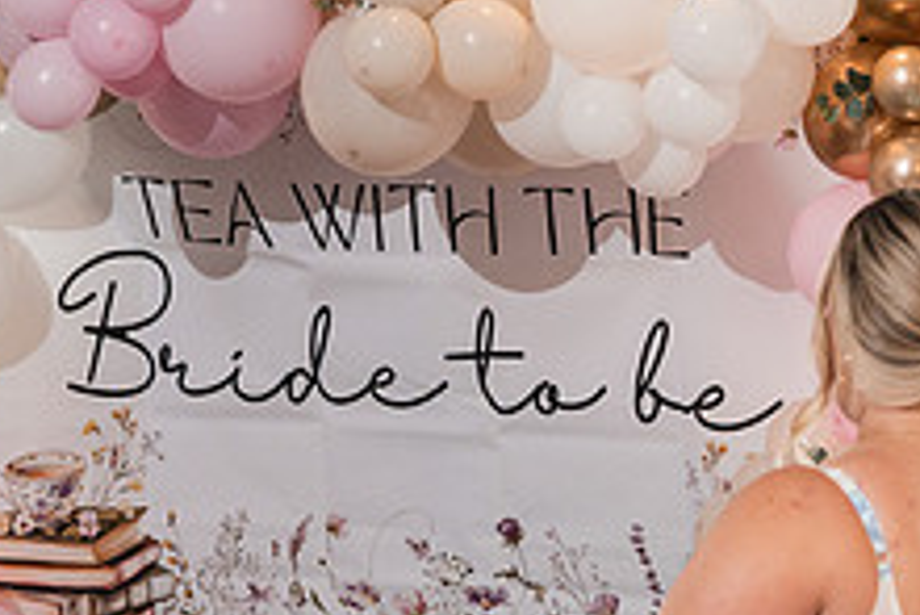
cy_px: 324
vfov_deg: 10.4
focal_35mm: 132
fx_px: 3375
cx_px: 682
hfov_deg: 15.5
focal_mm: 50
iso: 2000
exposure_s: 1/250
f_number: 4
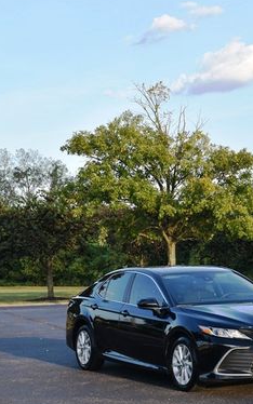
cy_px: 197
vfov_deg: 23.3
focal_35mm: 89
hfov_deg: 14.6
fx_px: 981
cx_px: 222
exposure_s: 1/250
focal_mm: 34
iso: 200
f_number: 6.3
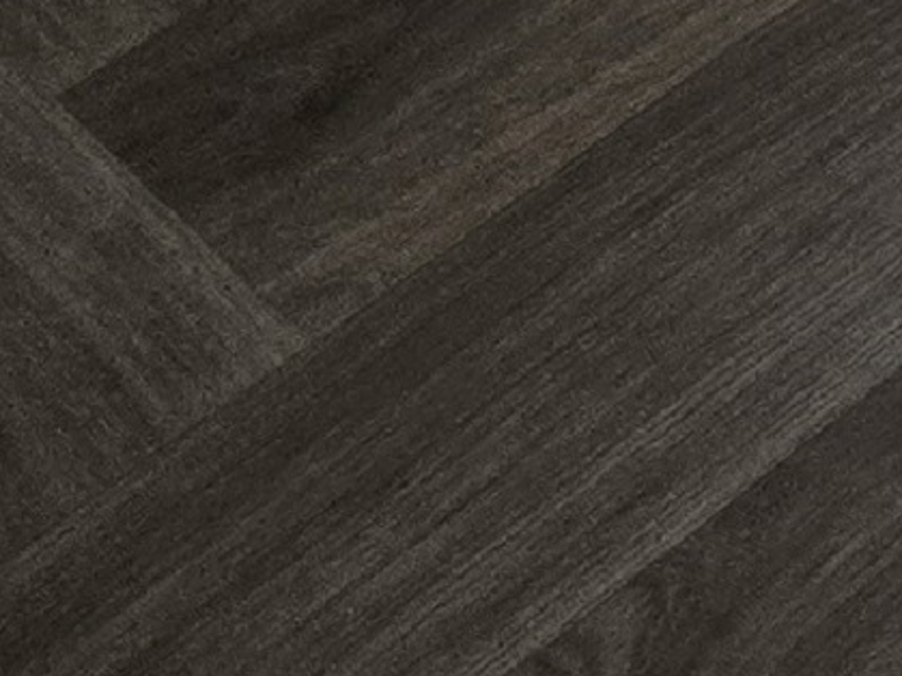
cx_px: 2998
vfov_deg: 6.9
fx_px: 4767
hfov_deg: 8.4
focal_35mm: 183
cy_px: -1640
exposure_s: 1/100
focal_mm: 5.4
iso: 200
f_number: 1.8
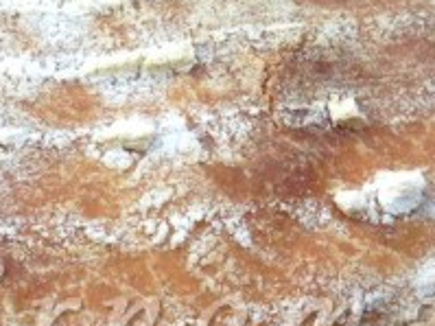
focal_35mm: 141
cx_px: 190
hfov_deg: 14.0
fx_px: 1771
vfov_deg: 10.4
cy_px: 368
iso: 100
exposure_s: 1/80
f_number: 3.7
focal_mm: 6.1
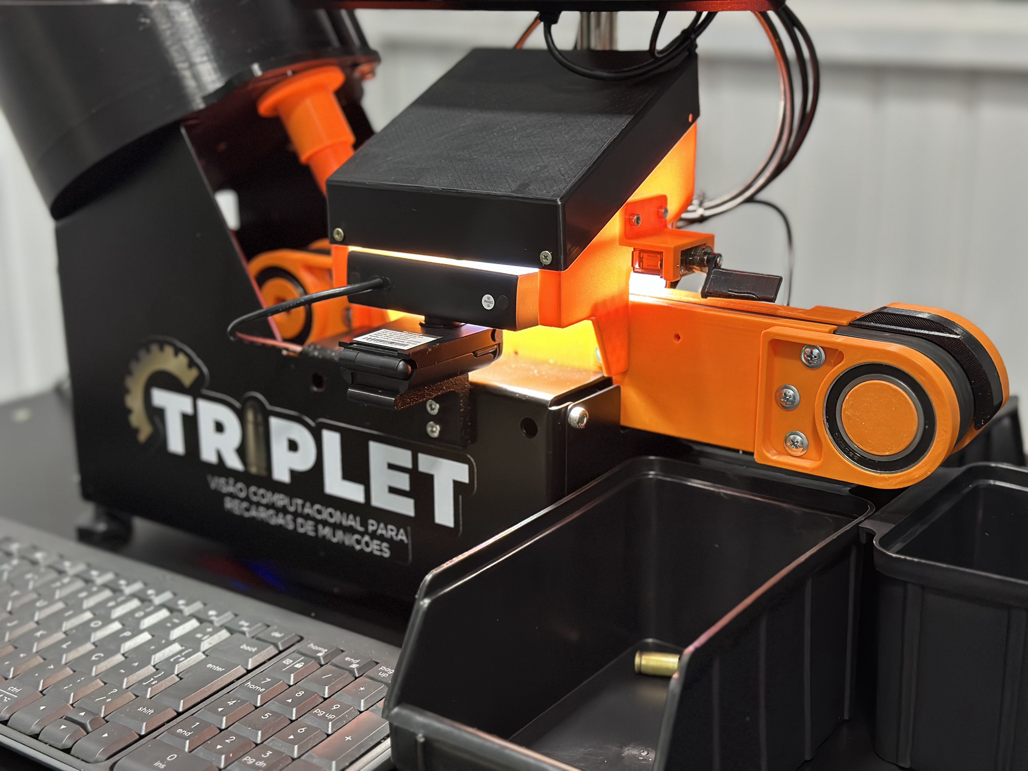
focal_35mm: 48
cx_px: 514
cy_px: 386
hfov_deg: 39.7
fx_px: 1425
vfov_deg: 30.3
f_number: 1.78
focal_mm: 6.86
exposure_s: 1/40
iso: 400
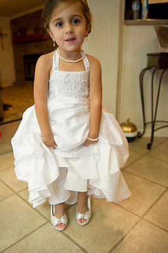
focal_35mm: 29
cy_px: 132
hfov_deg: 44.8
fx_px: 203
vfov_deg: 63.7
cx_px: 75
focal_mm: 26
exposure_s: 1/60
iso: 640
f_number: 2.8
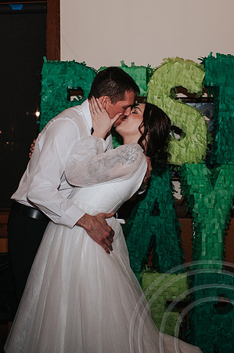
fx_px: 514
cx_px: 111
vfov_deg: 37.8
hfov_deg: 25.7
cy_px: 176
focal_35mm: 53
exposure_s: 1/200
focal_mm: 35
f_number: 3.2
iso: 800
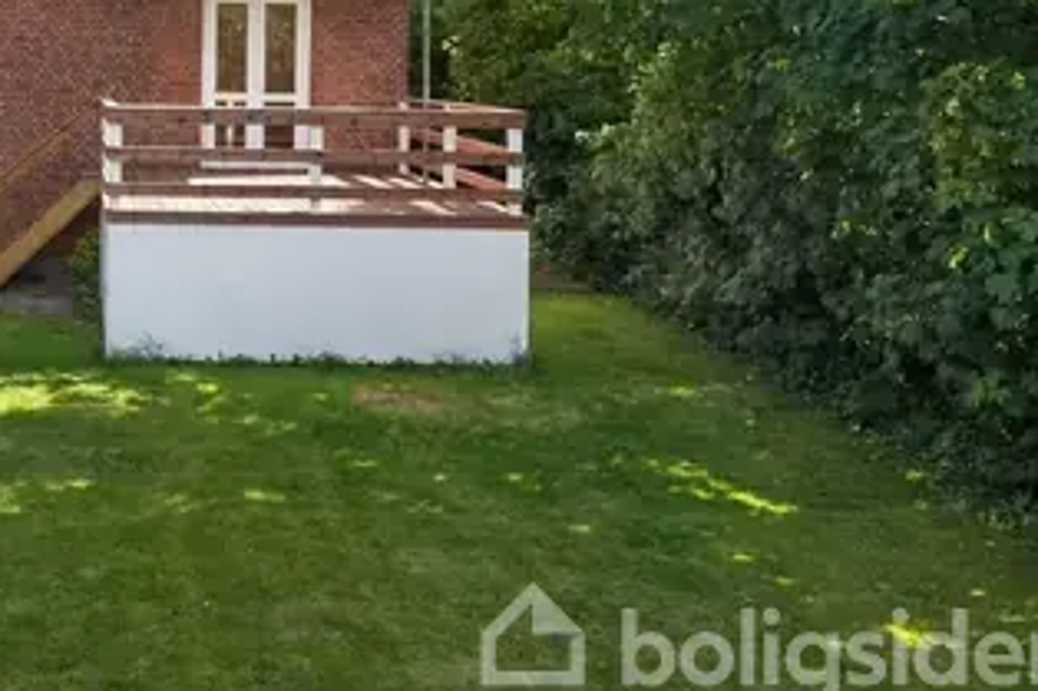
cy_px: 50
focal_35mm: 44
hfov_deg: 40.8
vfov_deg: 29.1
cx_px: 86
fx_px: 1268
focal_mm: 23
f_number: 9
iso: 400
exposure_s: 1/200
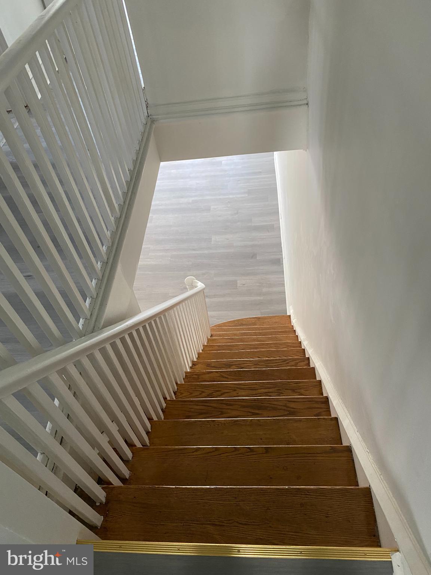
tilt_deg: -46.6
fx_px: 432
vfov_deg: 67.3
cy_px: 288
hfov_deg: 53.1
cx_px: 216
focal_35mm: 26
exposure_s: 1/60
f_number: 1.8
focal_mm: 4.25
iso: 200
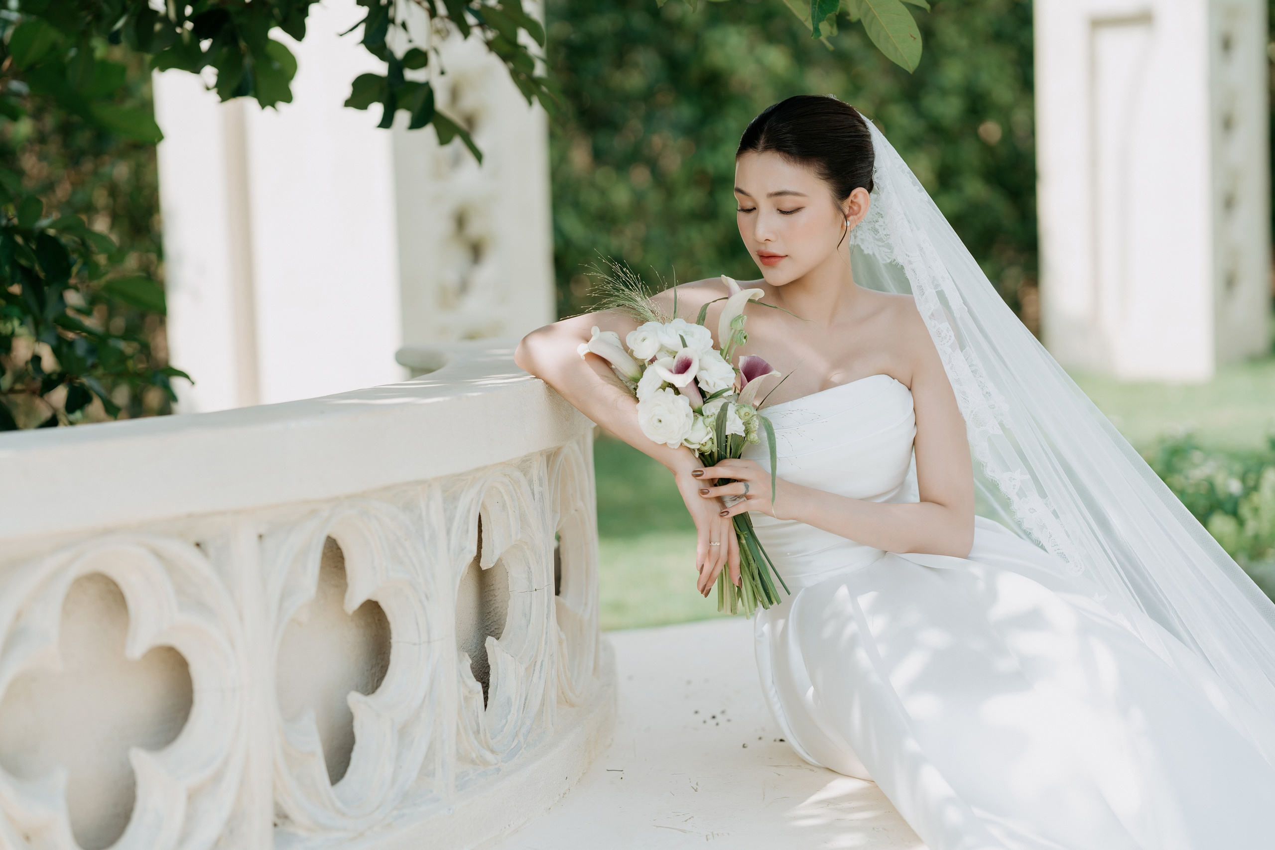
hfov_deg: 23.9
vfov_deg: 16.1
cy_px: 425
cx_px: 638
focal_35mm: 85
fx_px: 3010
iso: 100
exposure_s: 1/1000
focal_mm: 85
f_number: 2
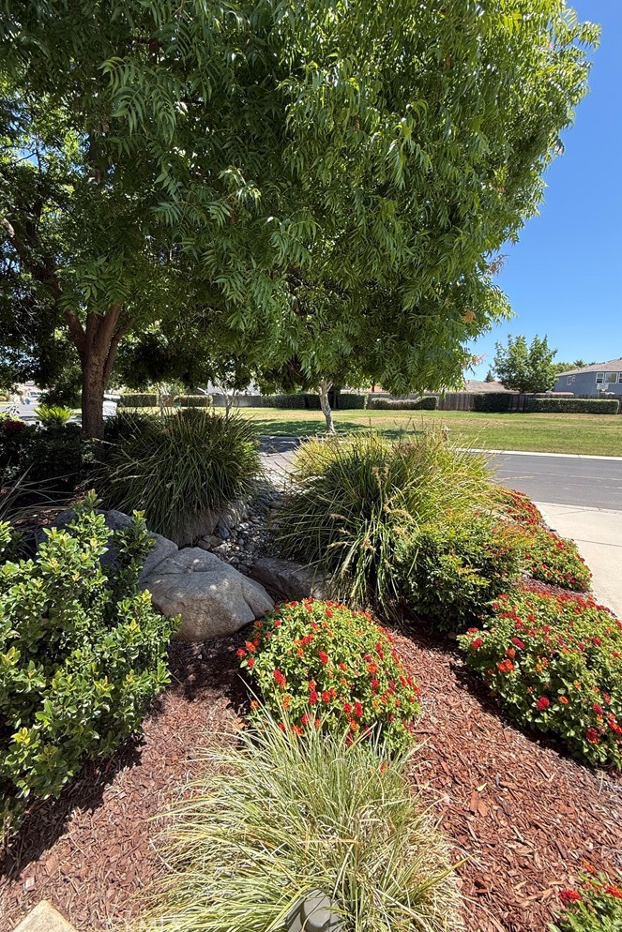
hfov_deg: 77.2
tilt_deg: -8.8
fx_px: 389
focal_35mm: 15
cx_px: 286
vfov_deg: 100.4
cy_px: 459
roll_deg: +0.2
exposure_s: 1/301
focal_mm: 2.22
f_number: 2.2
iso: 50
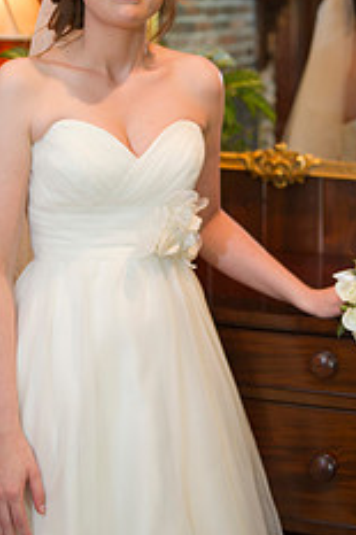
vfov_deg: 23.5
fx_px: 1263
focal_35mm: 85
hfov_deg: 16.0
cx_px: 176
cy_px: 99
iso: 1250
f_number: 2.8
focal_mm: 44
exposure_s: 1/100
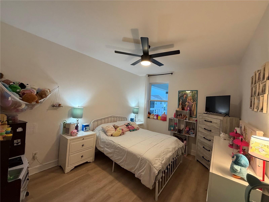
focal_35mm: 14
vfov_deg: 85.7
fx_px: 109
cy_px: 101
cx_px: 134
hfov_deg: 102.1
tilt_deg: -0.2
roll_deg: -3.8
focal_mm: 2.22
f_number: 2.2
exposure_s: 1/60
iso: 400
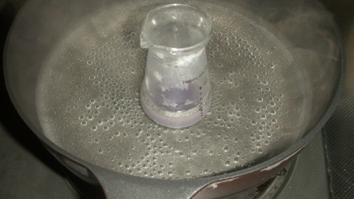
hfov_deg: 49.4
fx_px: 385
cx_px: 177
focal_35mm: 41
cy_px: 96
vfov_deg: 29.0
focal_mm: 7.7
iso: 50
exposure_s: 1/40
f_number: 7.1
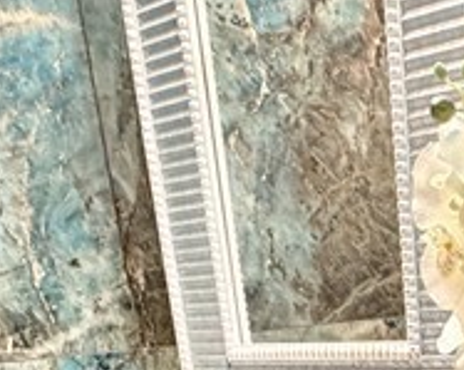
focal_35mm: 75
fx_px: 1028
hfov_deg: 24.6
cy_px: 827
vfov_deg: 14.8
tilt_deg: -28.1
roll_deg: +4.8
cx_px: 429
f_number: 2.2
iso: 400
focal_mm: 2.22
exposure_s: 1/60
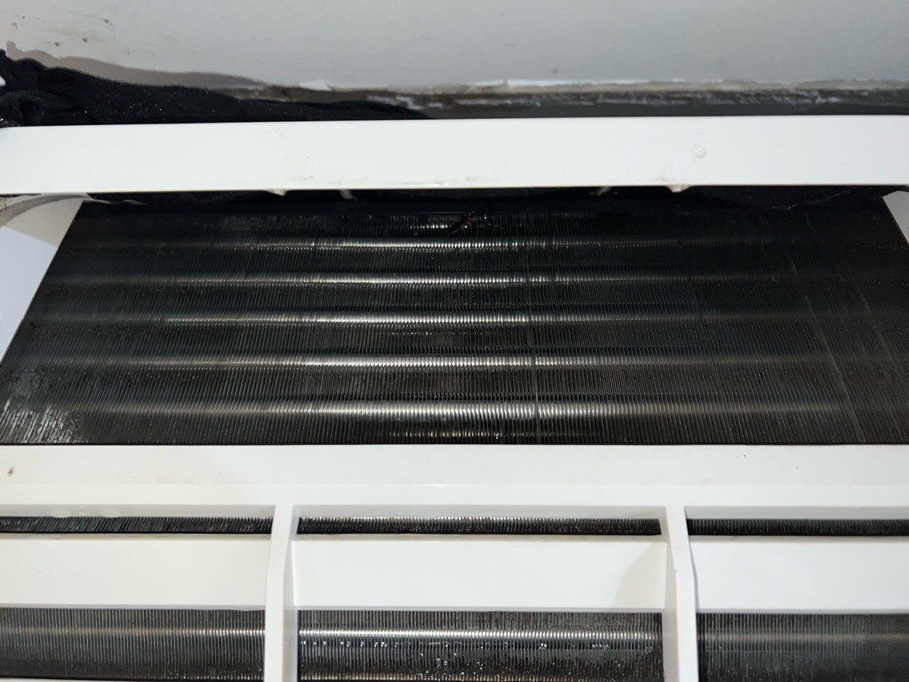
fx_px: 683
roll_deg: -0.3
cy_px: 341
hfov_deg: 67.3
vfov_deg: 53.1
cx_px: 454
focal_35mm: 26
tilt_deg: +5.7
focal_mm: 5.7
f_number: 1.5
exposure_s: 1/4
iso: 32
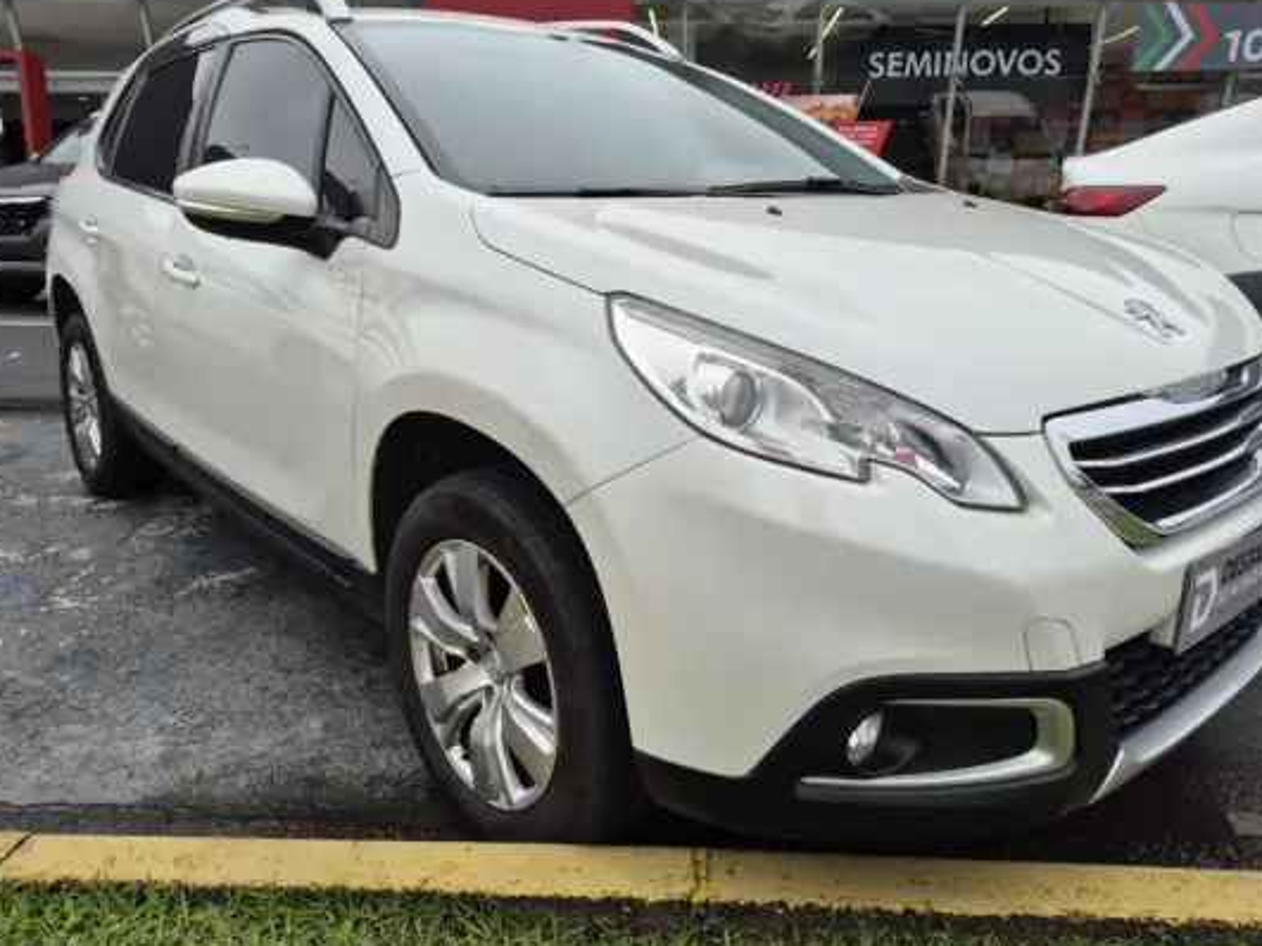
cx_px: 658
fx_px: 948
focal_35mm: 26
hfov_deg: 67.3
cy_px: 425
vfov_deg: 53.0
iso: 25
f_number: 1.8
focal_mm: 5.4
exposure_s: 1/928
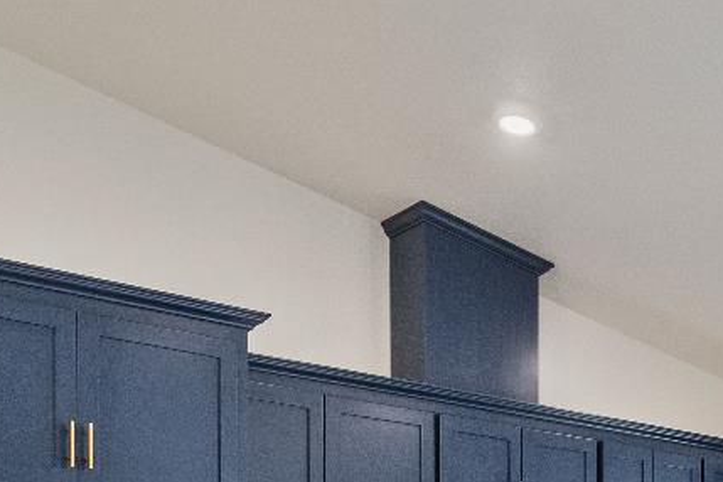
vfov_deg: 19.1
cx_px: 620
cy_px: 706
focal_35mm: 63
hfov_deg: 30.8
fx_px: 1265
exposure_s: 1/30
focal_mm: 12
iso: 640
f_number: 8
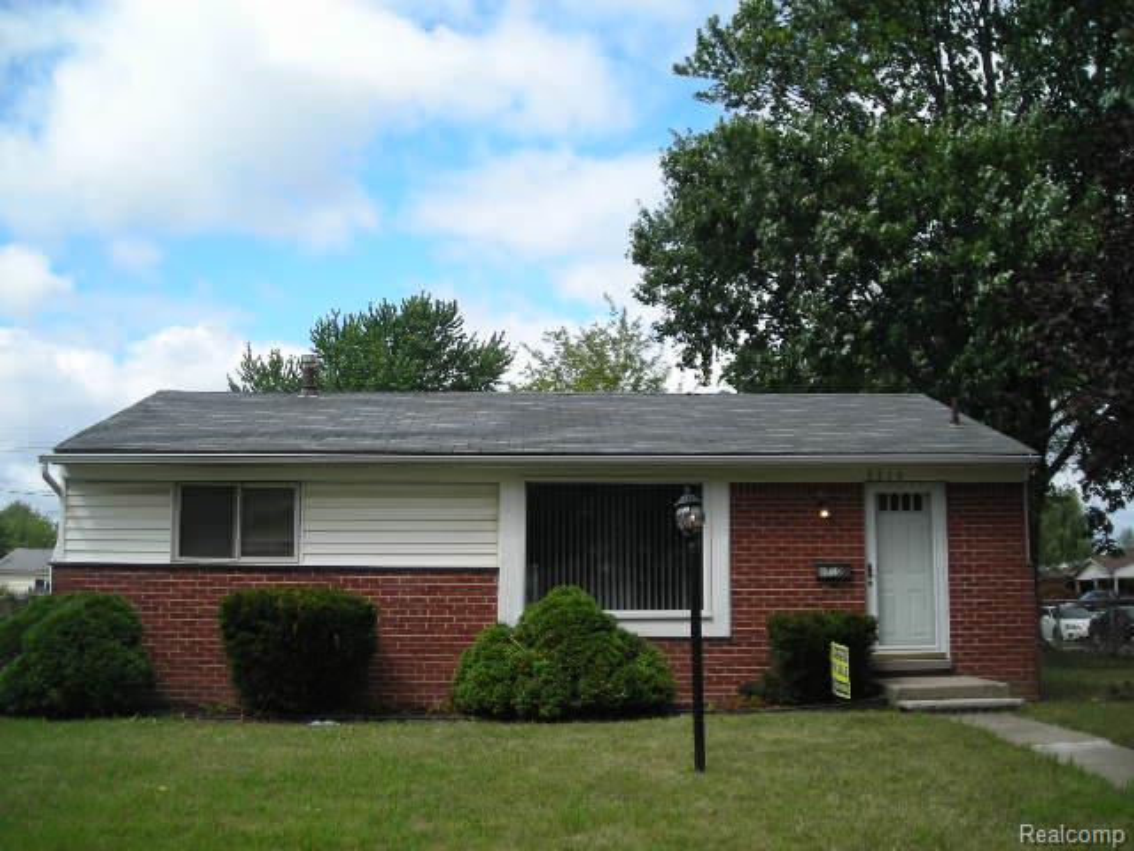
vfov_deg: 37.7
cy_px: 426
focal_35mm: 38
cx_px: 567
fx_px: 1245
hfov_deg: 49.0
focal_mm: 6.3
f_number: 6.4
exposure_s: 1/140
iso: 50
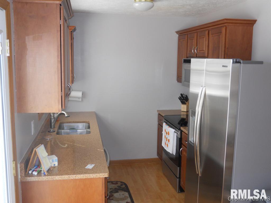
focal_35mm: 36
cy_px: 102
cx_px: 136
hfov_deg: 51.4
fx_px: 282
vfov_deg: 39.7
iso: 125
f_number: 3
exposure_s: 1/60
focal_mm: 6.4
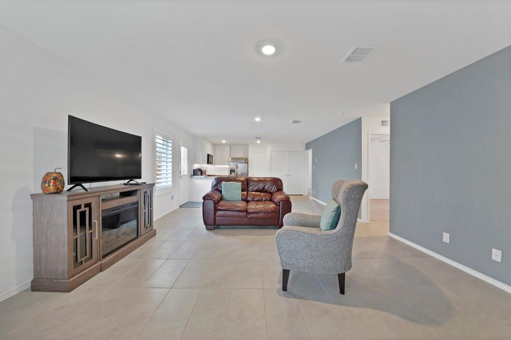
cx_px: 256
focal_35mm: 12
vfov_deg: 90.0
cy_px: 170
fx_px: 170
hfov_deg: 112.6
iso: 500
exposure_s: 1.6
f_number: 9
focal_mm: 12
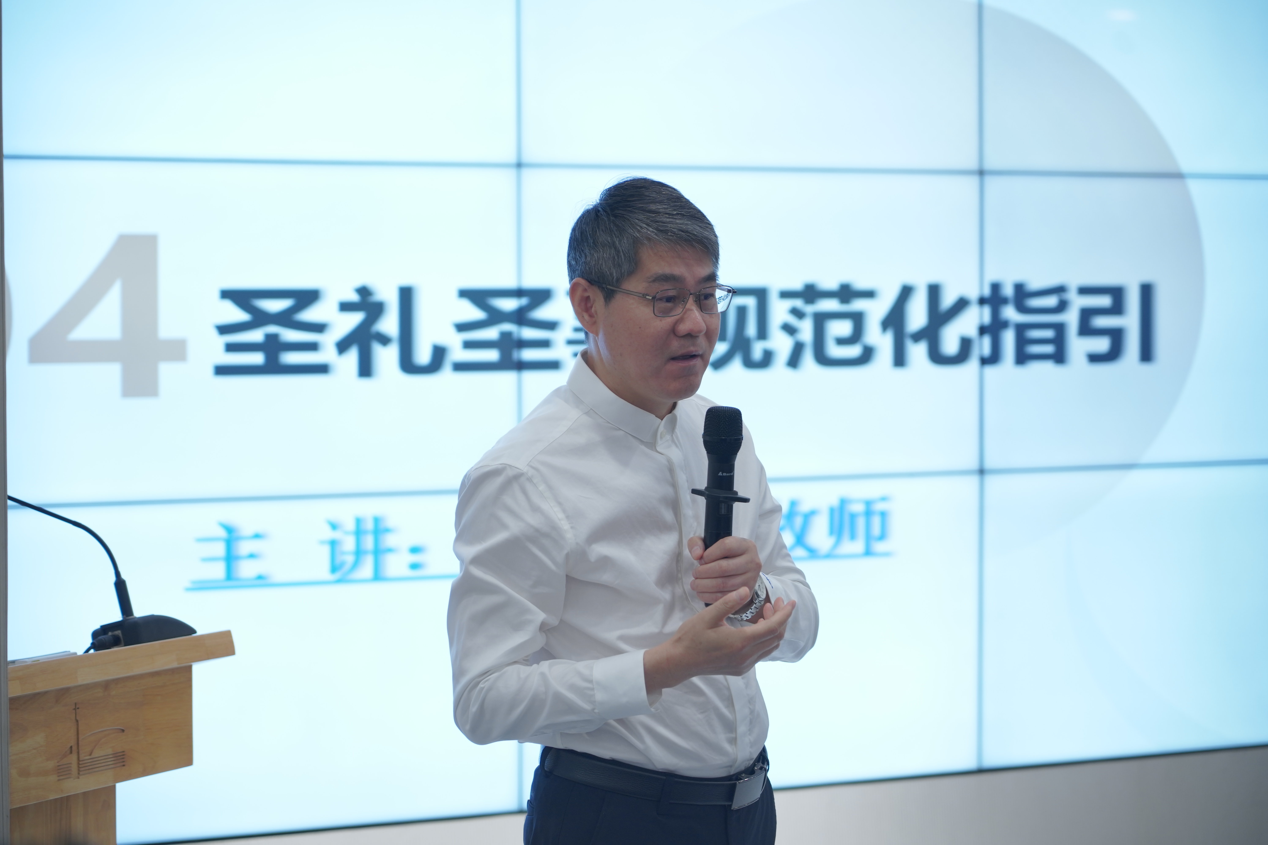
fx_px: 3698
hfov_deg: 19.5
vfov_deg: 13.0
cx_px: 634
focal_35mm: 105
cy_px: 422
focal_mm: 105
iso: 640
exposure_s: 1/80
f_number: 4
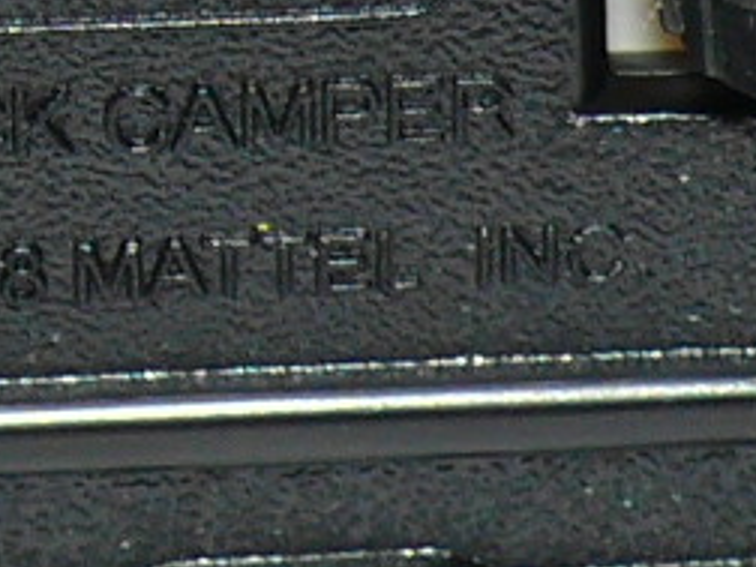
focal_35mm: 470
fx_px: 10265
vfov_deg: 3.2
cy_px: 114
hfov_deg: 4.2
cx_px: 408
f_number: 4
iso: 100
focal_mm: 11.1
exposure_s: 1/30
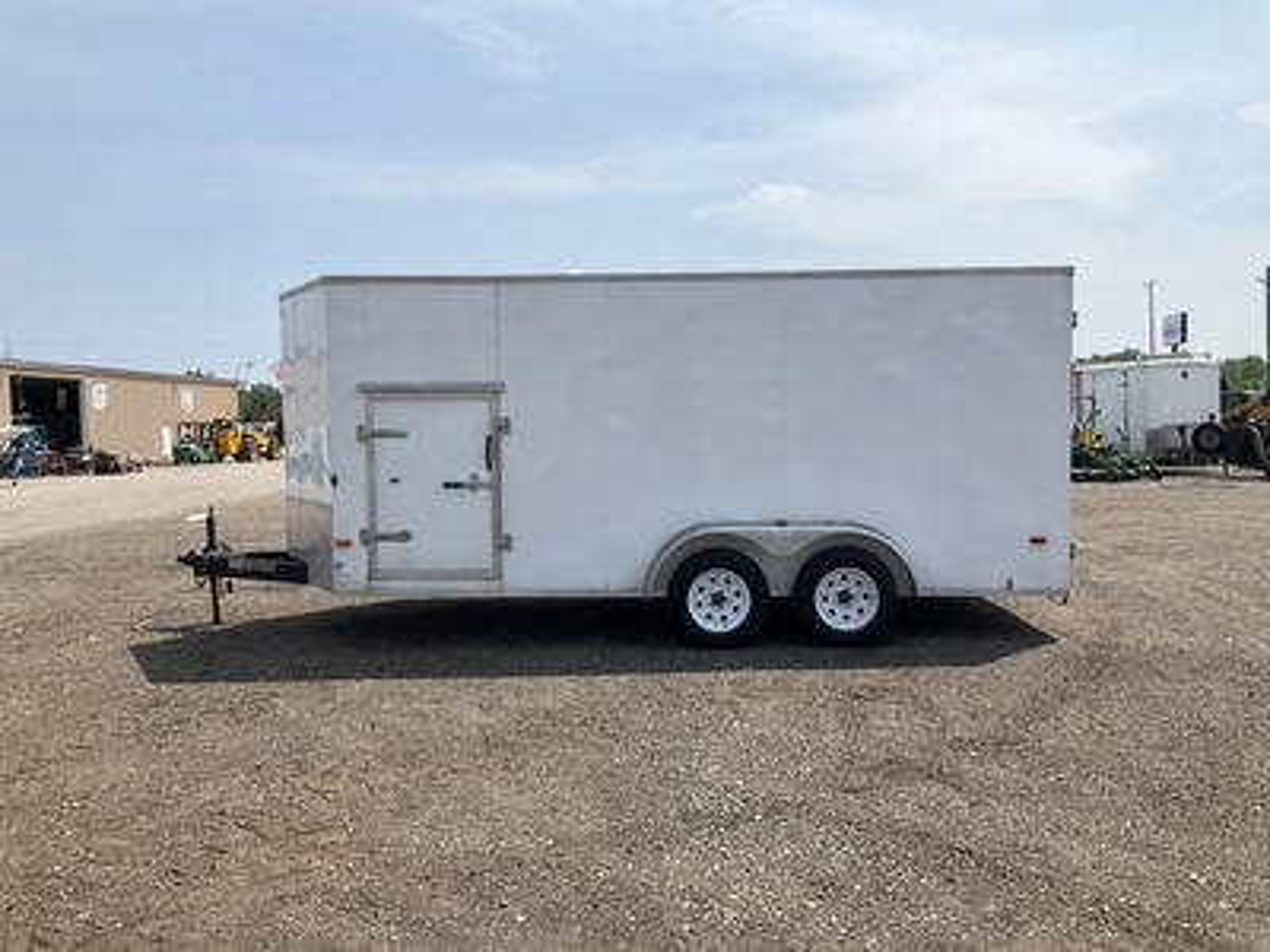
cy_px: 476
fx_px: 1064
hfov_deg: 61.7
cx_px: 635
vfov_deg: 48.2
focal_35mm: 29
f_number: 1.8
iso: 25
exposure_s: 1/2959
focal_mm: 3
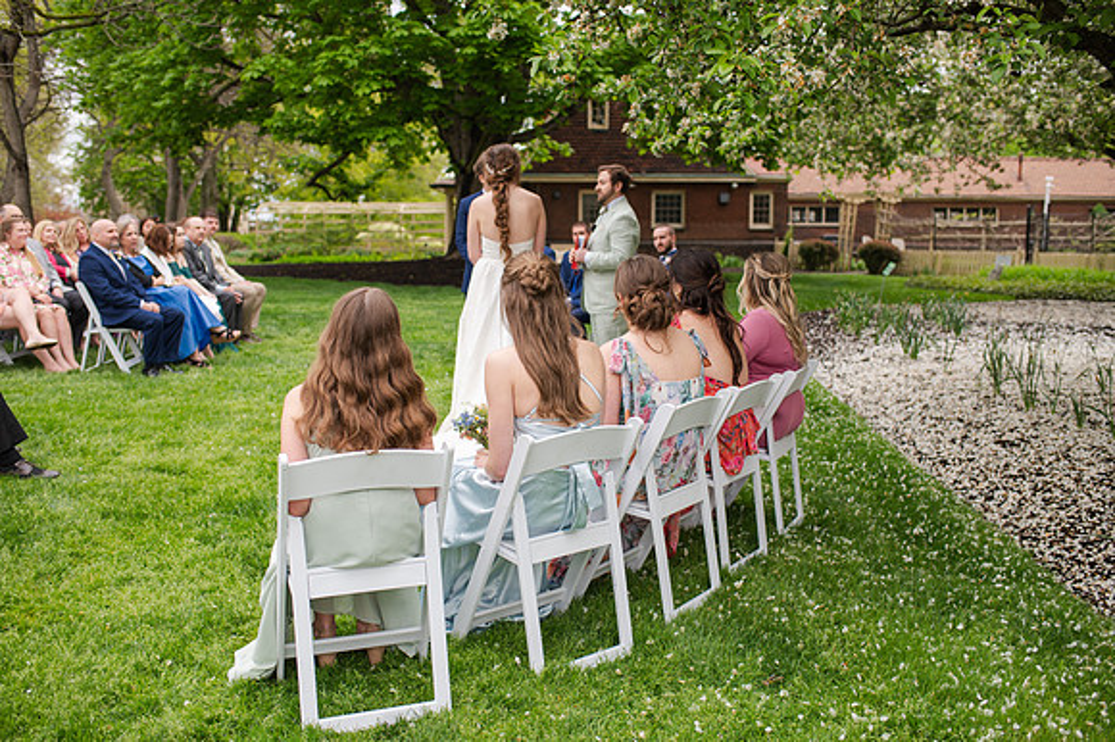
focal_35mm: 35
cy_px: 371
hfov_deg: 54.5
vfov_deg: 37.8
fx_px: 1083
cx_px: 558
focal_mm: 35
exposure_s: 1/640
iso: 100
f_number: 3.2
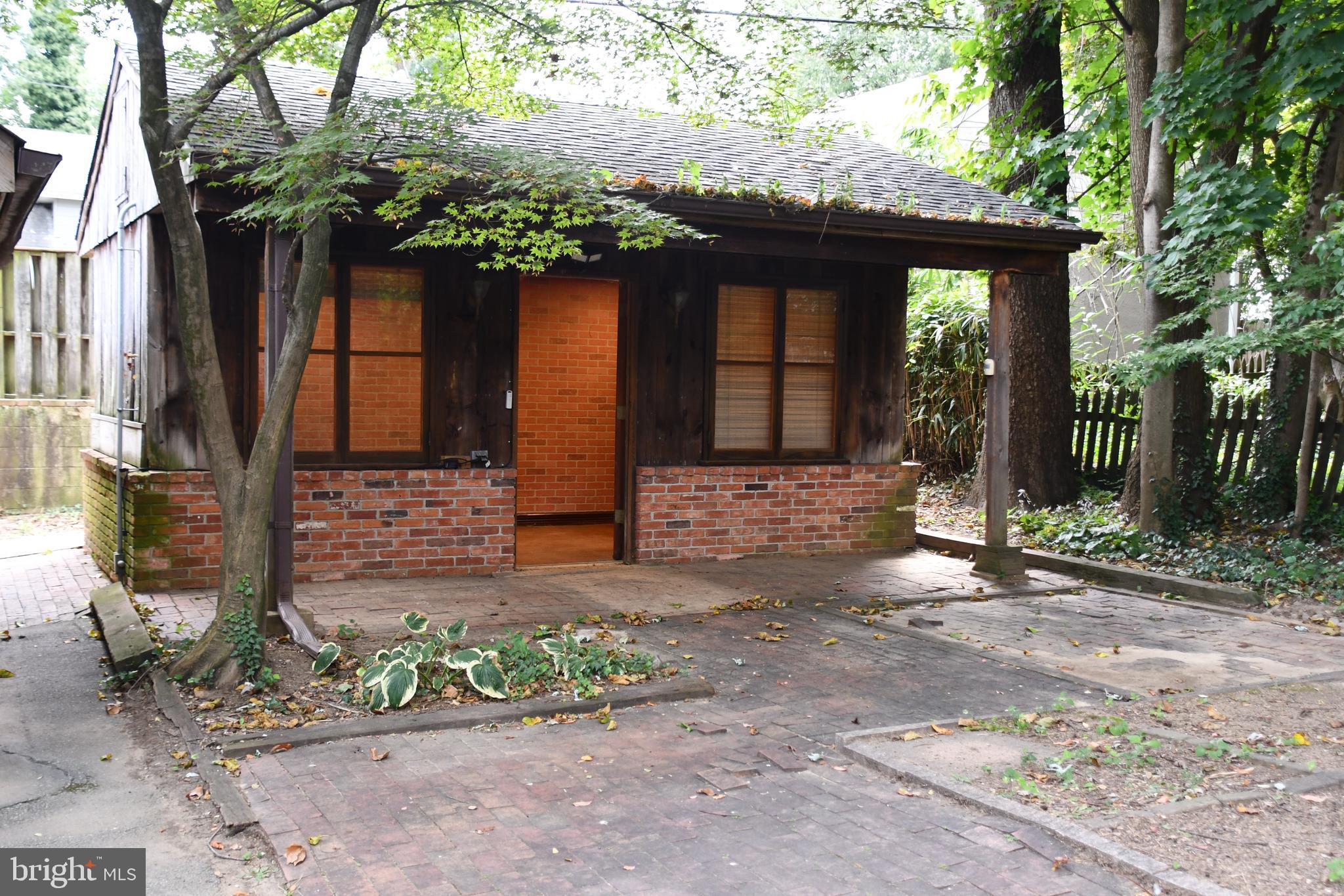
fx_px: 1344
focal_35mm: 36
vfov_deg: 36.9
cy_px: 448
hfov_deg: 53.1
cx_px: 672
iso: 800
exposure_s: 1/200
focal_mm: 24
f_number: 3.8
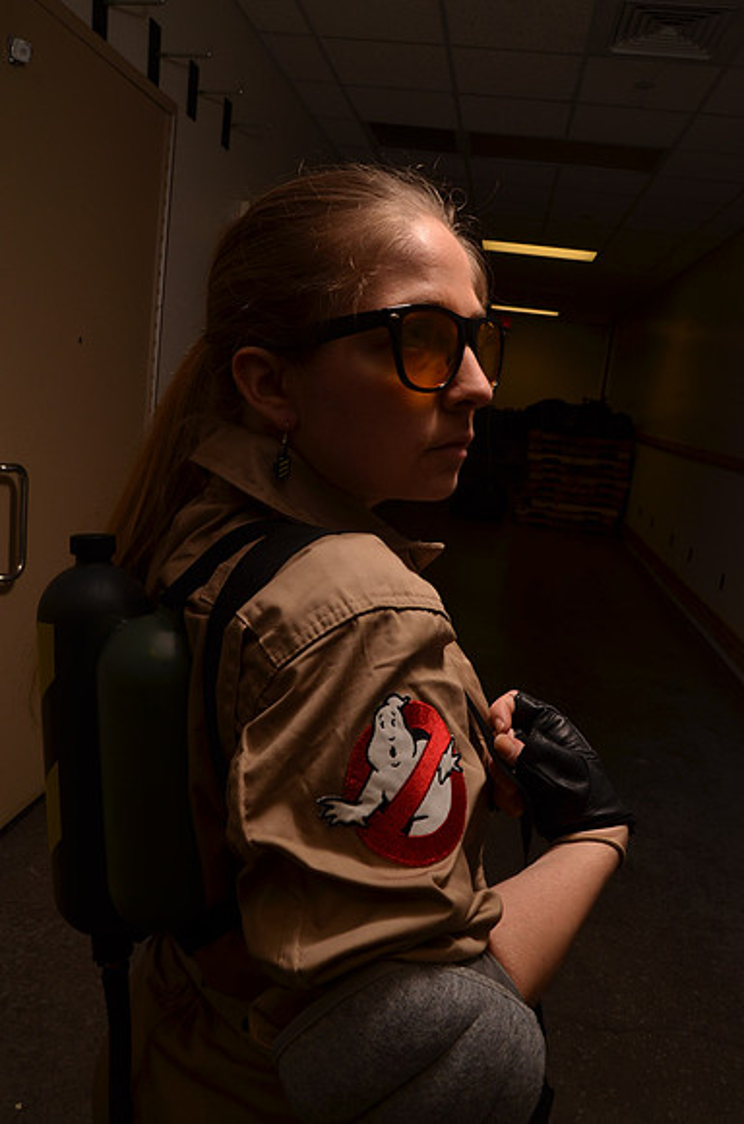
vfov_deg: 67.5
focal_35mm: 27
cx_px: 372
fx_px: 841
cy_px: 562
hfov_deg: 47.7
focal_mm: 18
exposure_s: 1/90
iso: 200
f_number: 8
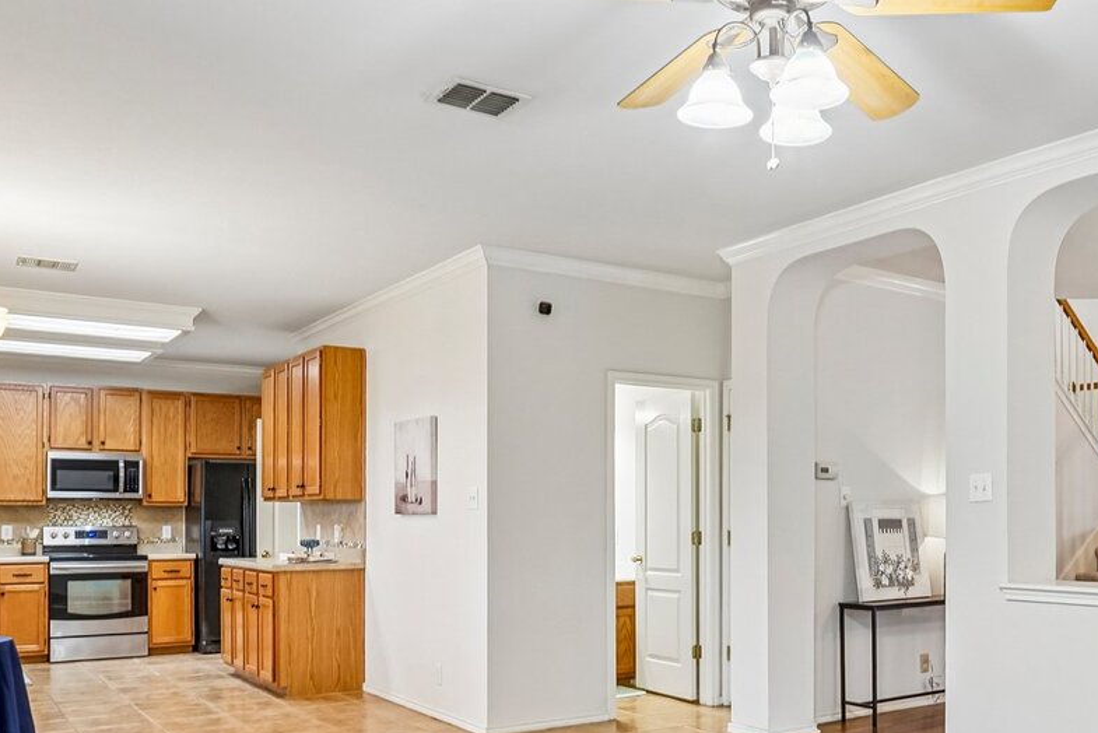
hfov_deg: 55.8
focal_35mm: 33
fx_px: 1007
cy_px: 532
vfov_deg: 39.1
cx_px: 747
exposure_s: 1/6
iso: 400
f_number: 8
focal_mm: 16
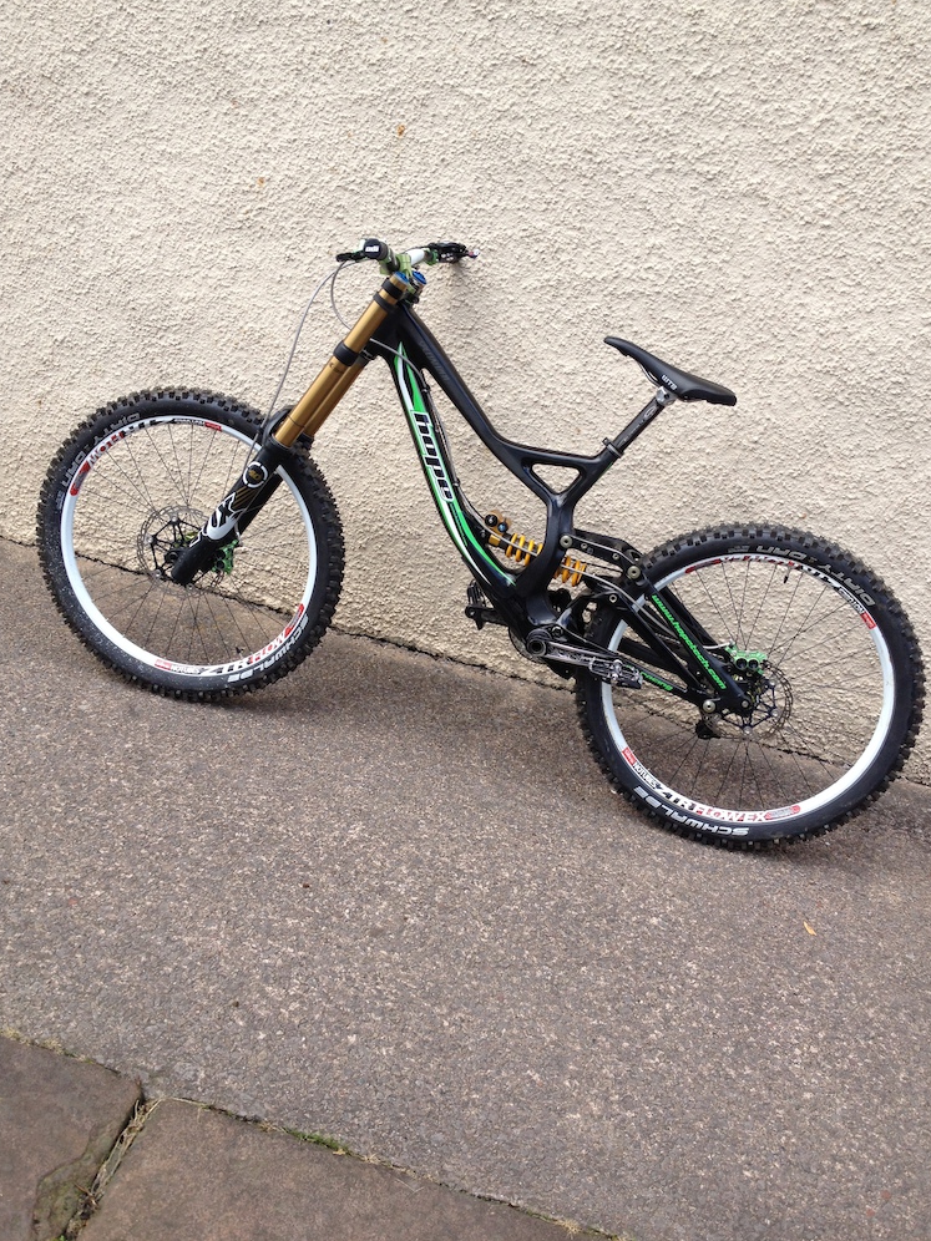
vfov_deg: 51.4
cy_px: 608
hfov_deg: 39.7
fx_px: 1291
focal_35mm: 36
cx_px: 467
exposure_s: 1/336
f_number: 2.4
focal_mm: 4.28
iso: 50
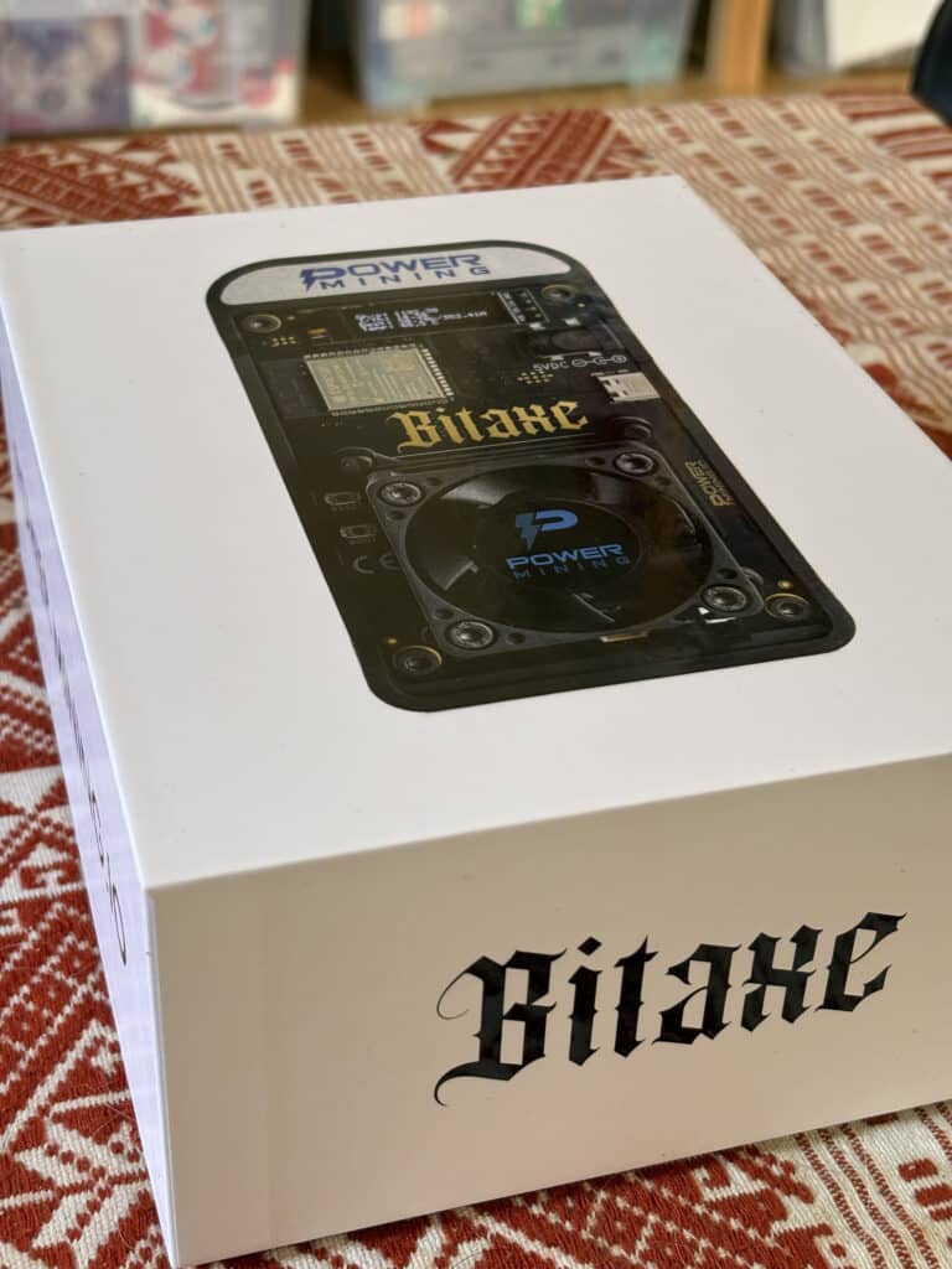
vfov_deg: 36.8
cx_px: 476
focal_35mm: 52
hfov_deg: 28.0
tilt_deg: -34.7
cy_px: 634
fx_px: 1907
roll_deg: -2.7
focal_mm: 5.96
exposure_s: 1/53
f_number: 1.6
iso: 160
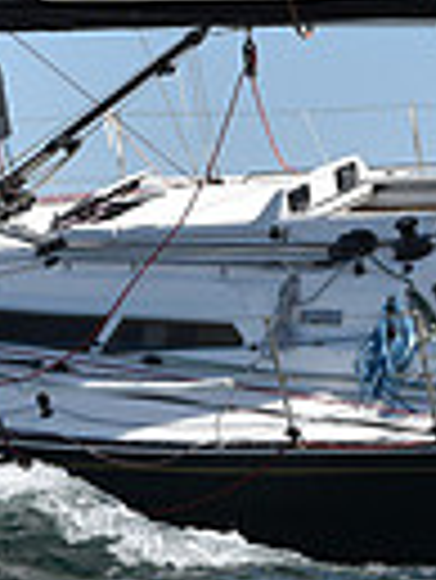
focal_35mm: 302
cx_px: 207
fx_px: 5063
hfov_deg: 4.9
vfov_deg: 6.5
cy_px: -2
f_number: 7.1
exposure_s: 1/1600
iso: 250
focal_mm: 70
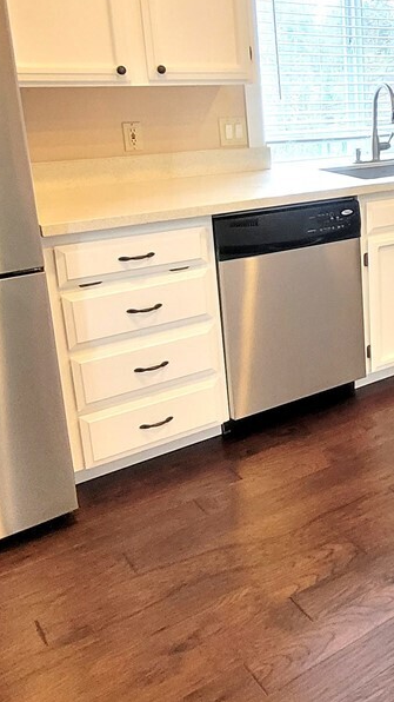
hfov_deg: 27.1
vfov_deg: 52.0
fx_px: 706
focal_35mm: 38
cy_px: 244
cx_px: 488
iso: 200
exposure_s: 1/60
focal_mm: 1.74
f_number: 2.2
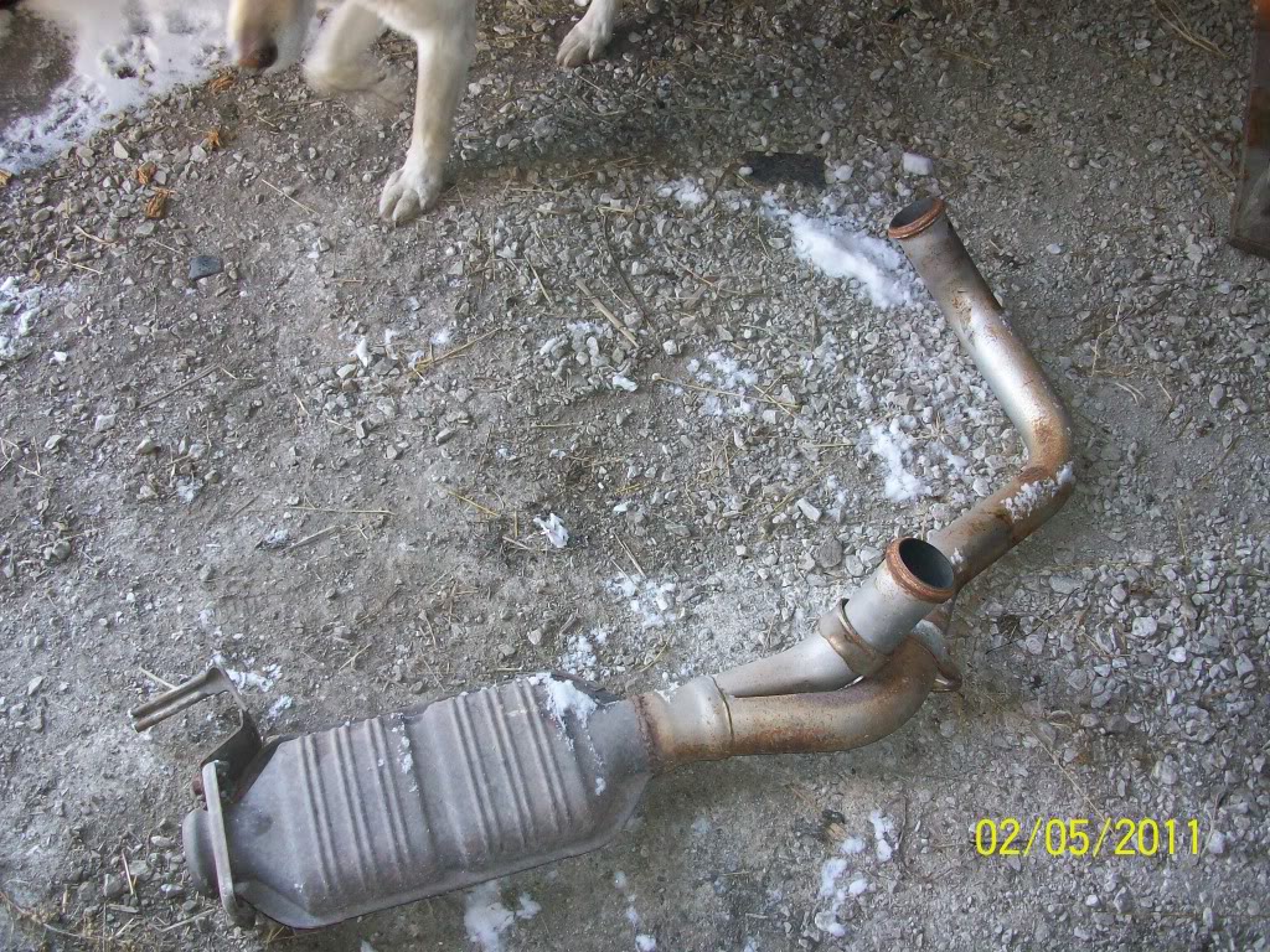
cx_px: 635
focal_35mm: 34
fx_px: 1247
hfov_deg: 54.0
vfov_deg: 41.8
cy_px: 476
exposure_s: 1/60
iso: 160
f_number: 2.8
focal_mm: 5.7
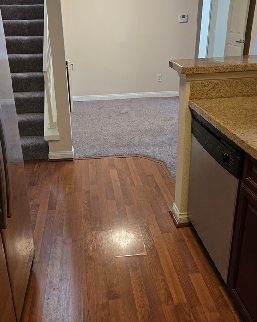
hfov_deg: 44.4
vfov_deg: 53.9
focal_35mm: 33
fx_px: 314
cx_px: 110
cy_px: 132
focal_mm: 5.4
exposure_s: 1/120
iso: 320
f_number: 1.8
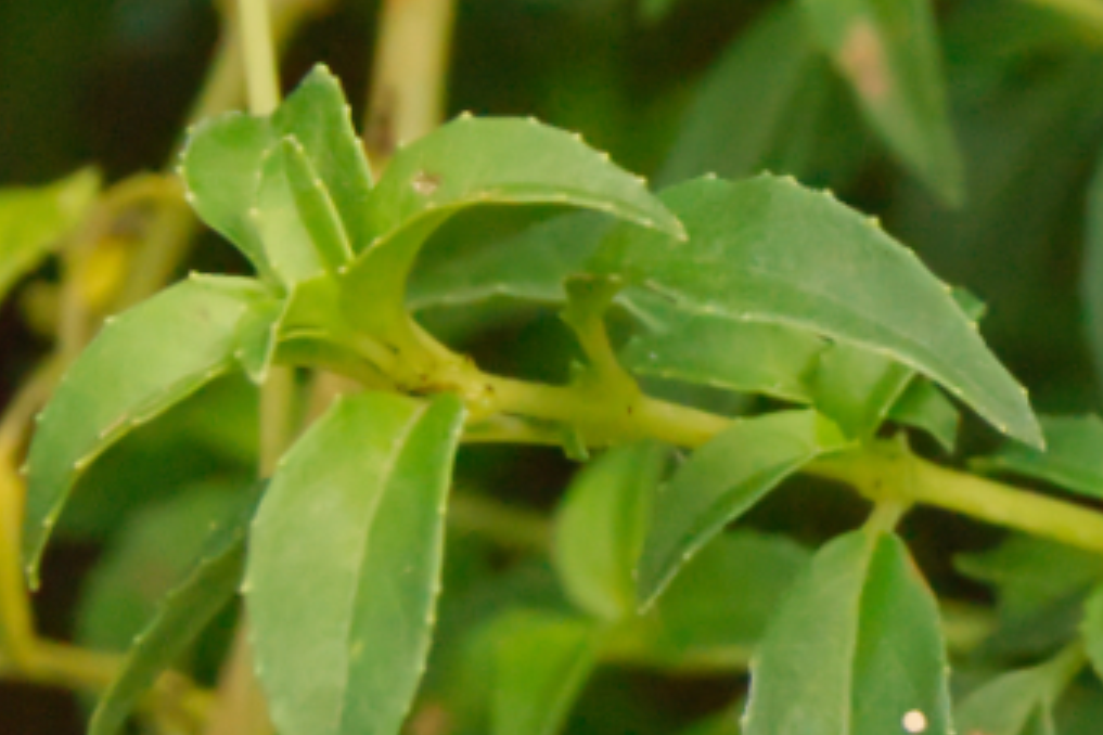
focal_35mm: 292
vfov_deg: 4.7
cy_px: -29
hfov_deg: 7.0
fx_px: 8939
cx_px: 1562
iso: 3200
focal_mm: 55
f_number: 11
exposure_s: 1/320
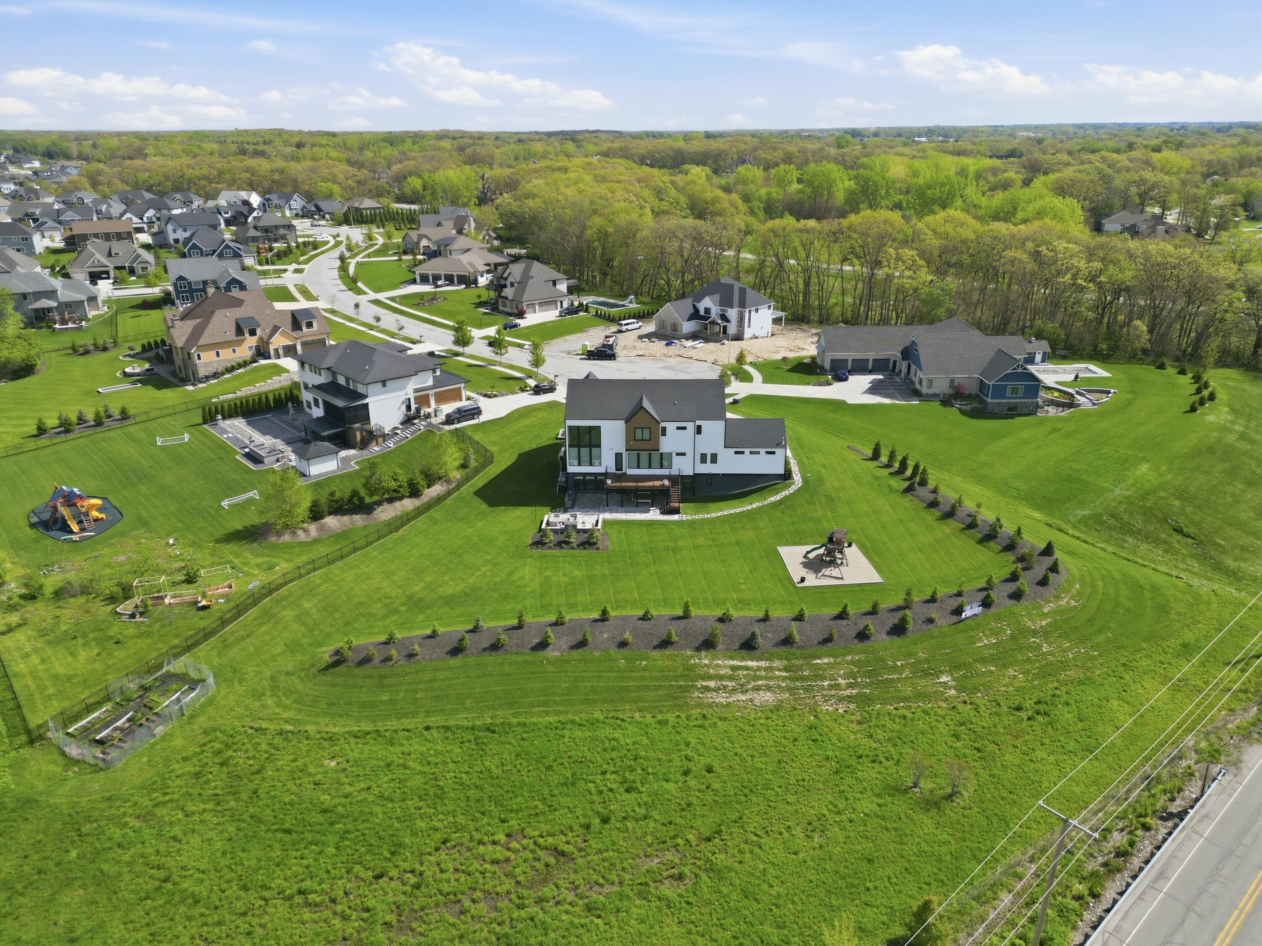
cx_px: 631
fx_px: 875
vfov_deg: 56.8
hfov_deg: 71.6
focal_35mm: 24
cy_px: 473
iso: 100
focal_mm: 6.7
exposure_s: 1/2500
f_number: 1.7
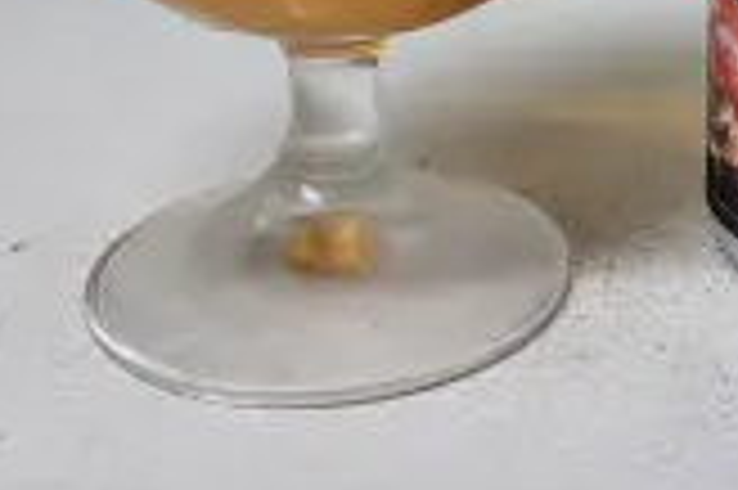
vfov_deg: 17.3
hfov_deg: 29.6
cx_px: 621
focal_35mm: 66
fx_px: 1352
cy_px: -355
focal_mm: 5.4
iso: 200
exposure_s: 1/55
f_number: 1.8
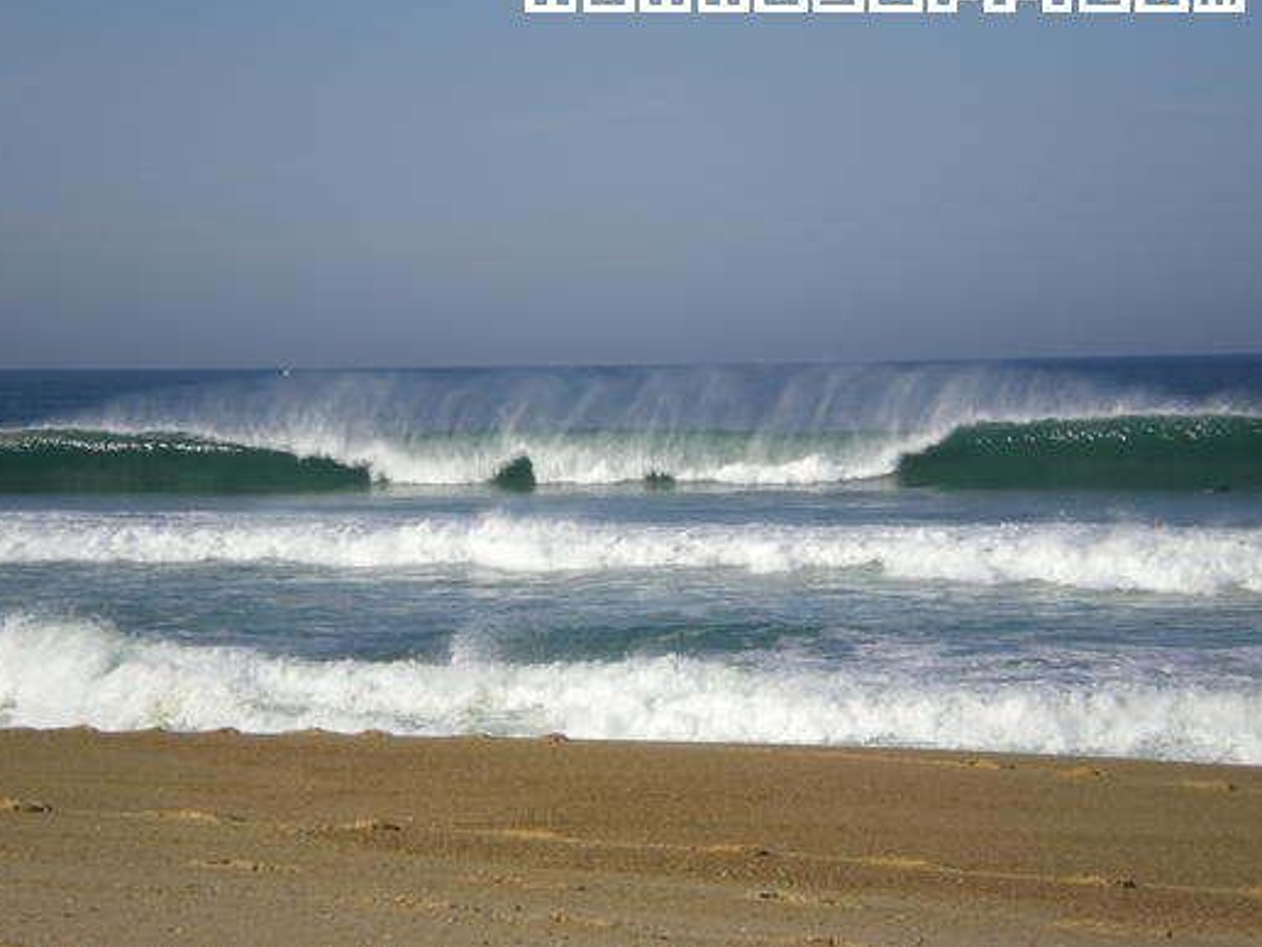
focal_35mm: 121
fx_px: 4412
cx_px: 614
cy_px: 452
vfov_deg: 12.3
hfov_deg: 16.3
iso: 50
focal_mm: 18.9
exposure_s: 1/192
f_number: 8.5
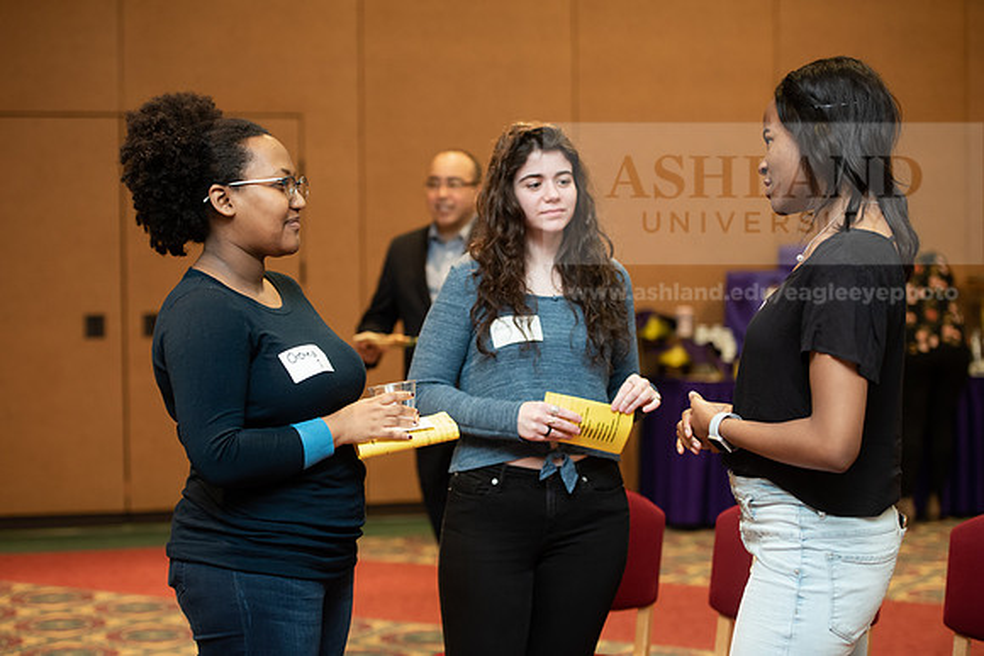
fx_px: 2050
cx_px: 492
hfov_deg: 27.0
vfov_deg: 18.2
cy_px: 328
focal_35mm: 75
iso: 1600
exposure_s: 1/200
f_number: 3.2
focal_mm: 75
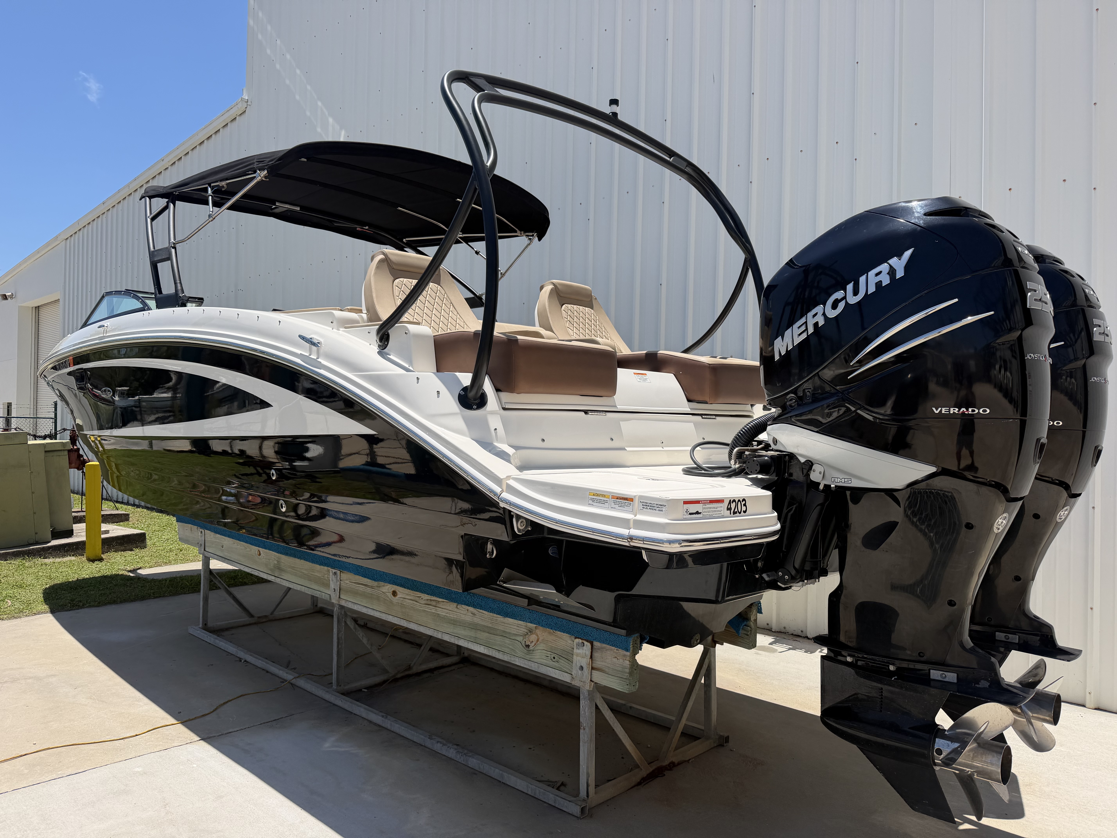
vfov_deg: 56.8
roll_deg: -0.3
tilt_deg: +0.1
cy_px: 419
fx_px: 774
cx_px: 558
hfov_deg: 71.6
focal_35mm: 24
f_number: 1.78
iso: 80
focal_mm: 6.76
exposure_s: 1/4975
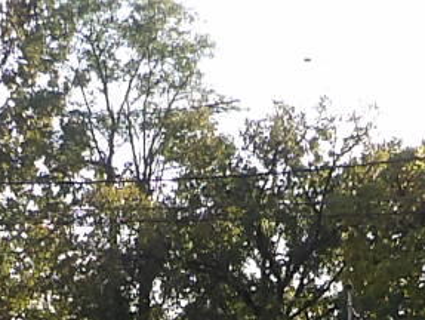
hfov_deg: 11.5
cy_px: 853
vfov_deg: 7.9
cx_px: 224
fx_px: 2102
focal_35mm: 171
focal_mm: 4.3
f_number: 3.2
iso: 100
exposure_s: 1/444
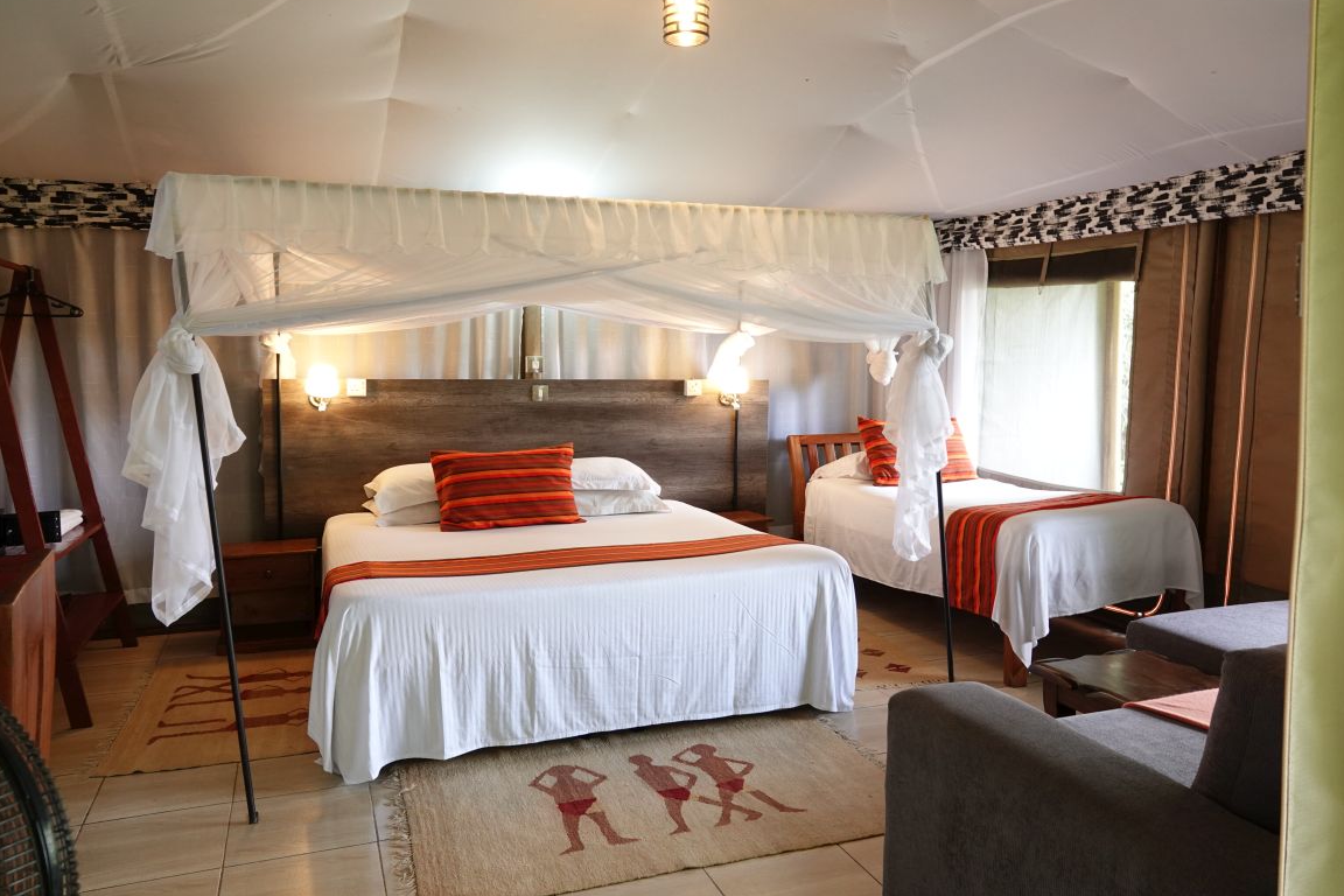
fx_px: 933
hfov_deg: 71.5
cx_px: 658
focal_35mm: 25
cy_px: 430
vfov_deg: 51.3
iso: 400
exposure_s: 1/30
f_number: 2.4
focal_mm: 8.8
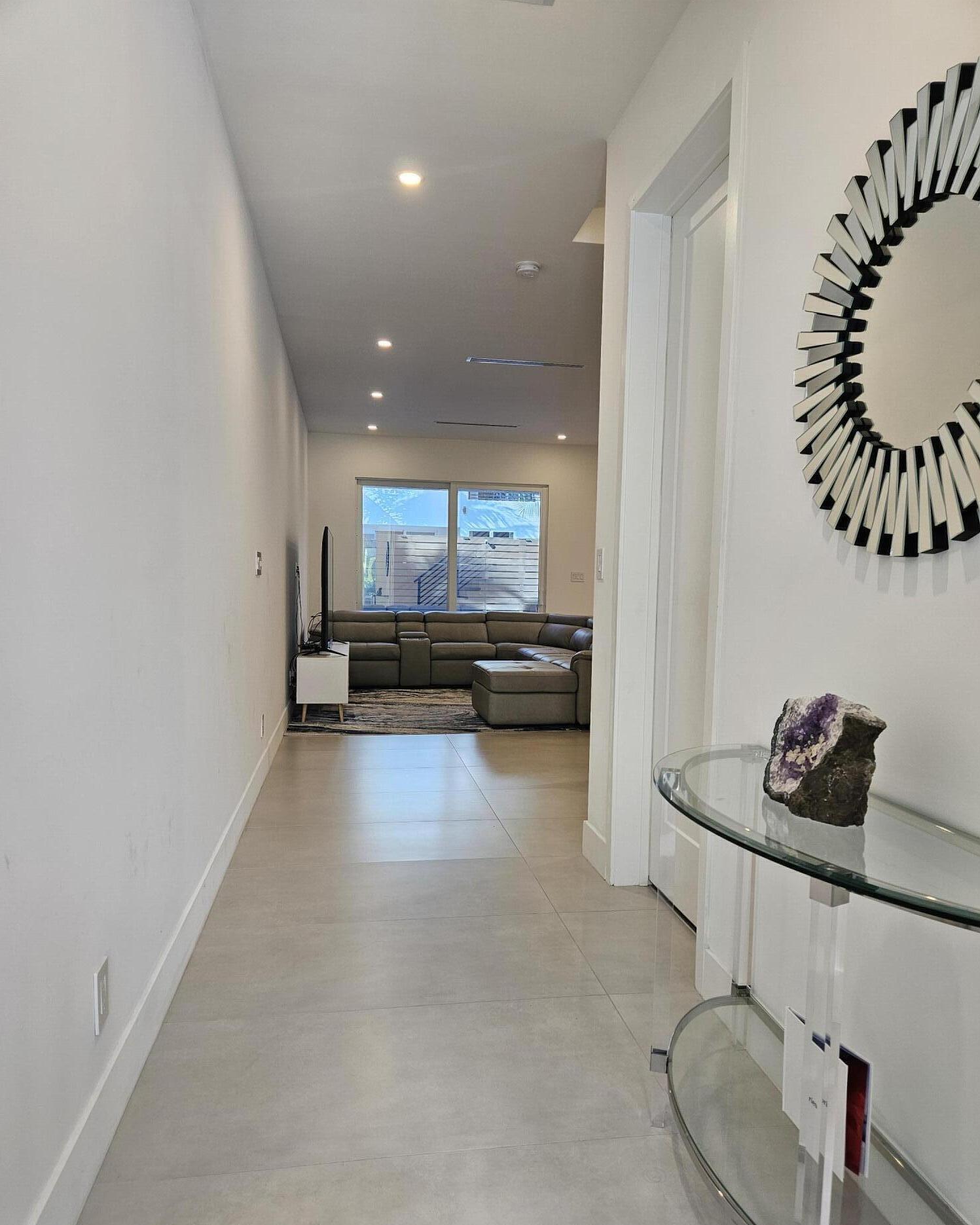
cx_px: 490
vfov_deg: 70.2
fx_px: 870
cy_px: 653
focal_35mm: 24
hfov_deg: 58.8
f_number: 1.8
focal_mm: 5.4
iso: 160
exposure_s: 1/120
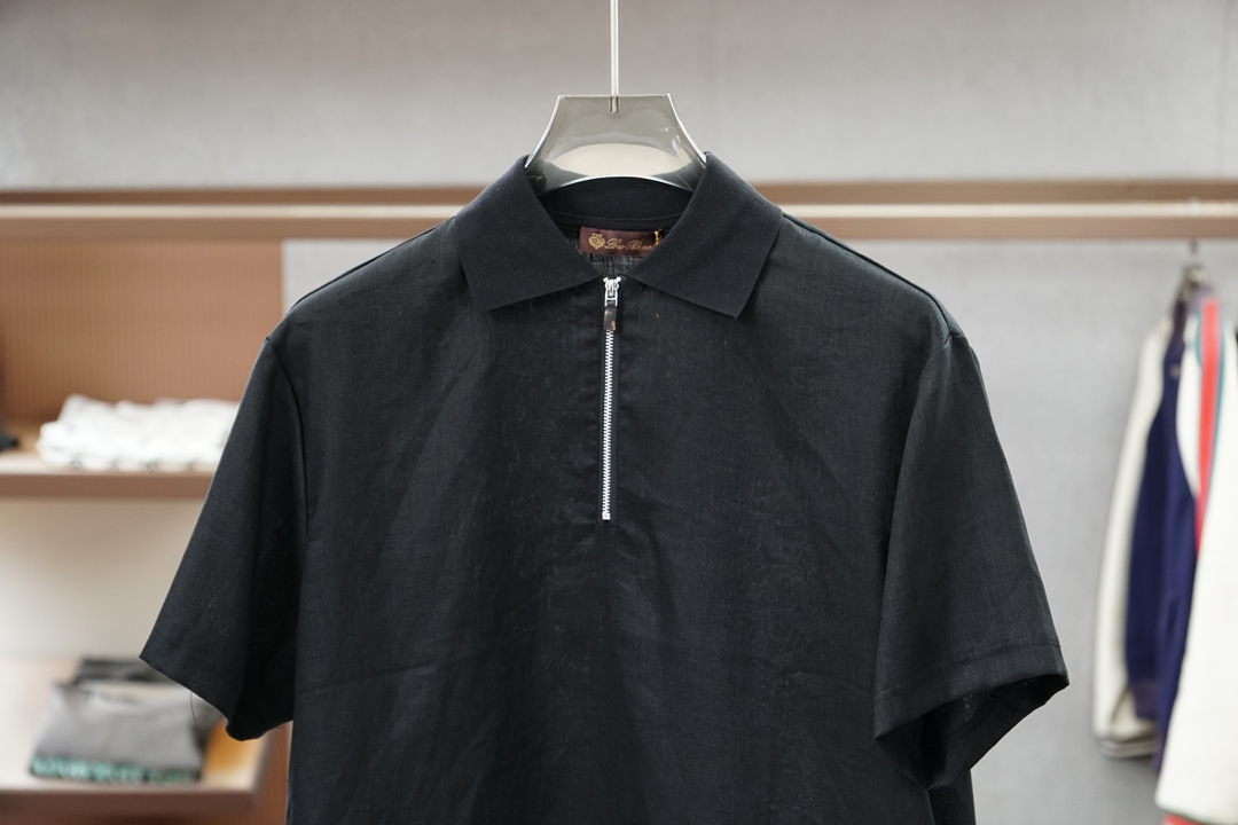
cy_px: 412
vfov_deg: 18.9
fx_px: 2476
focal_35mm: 72
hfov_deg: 28.1
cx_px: 619
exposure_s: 1/125
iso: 800
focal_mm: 48
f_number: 3.5
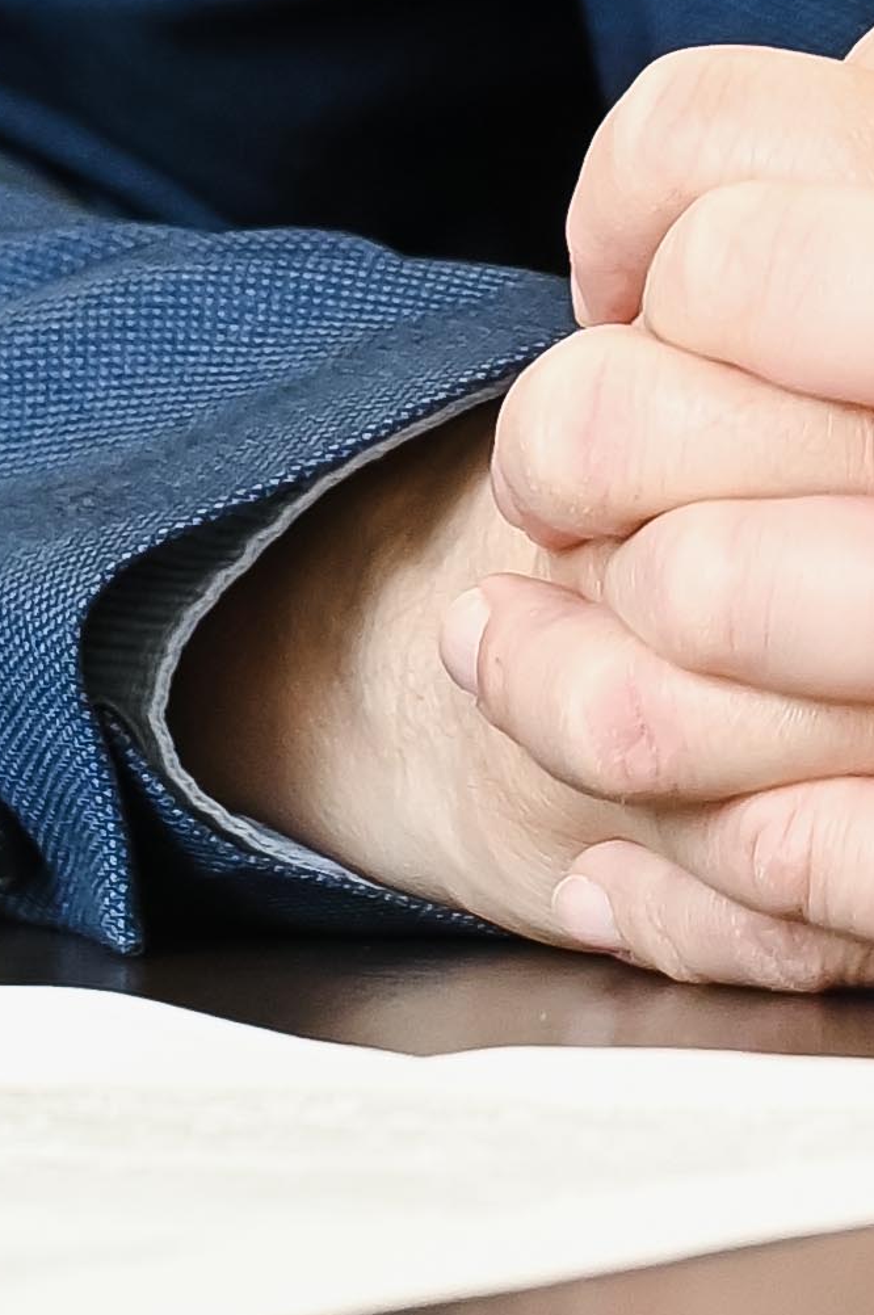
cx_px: 1827
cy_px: -2413
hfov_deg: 2.2
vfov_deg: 3.2
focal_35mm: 634
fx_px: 23134
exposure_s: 1/200
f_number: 5.6
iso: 1600
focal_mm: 105
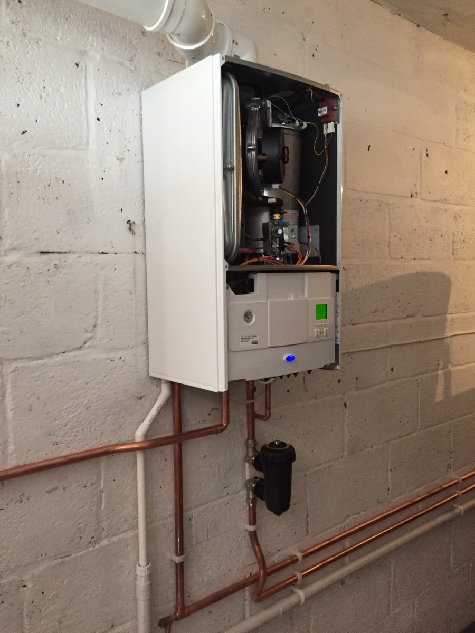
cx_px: 238
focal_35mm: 29
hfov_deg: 48.2
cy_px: 316
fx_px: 531
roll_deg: +0.5
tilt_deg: -3.6
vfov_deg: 61.7
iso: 250
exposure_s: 1/33
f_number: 2.2
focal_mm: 4.15
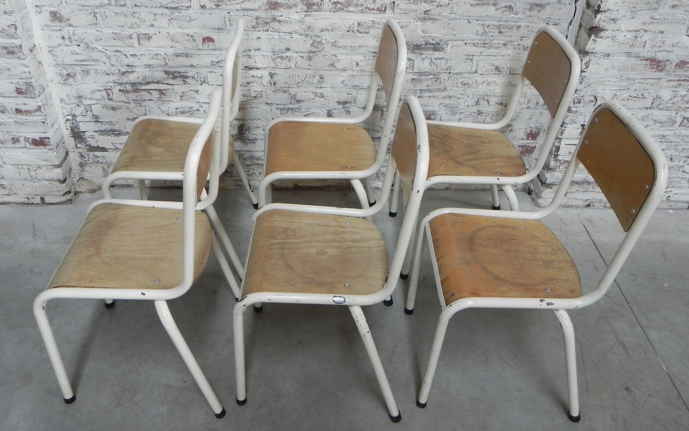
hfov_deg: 61.2
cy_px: 215
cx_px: 344
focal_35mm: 31
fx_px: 582
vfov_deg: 40.6
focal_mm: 5.2
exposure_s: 1/30
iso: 194
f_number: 2.8
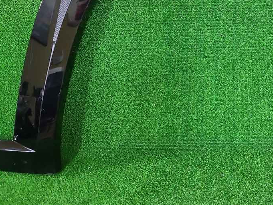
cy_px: 22
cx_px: 239
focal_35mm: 55
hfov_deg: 33.3
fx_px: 434
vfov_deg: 25.8
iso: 345
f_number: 1.8
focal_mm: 5.4
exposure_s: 1/24
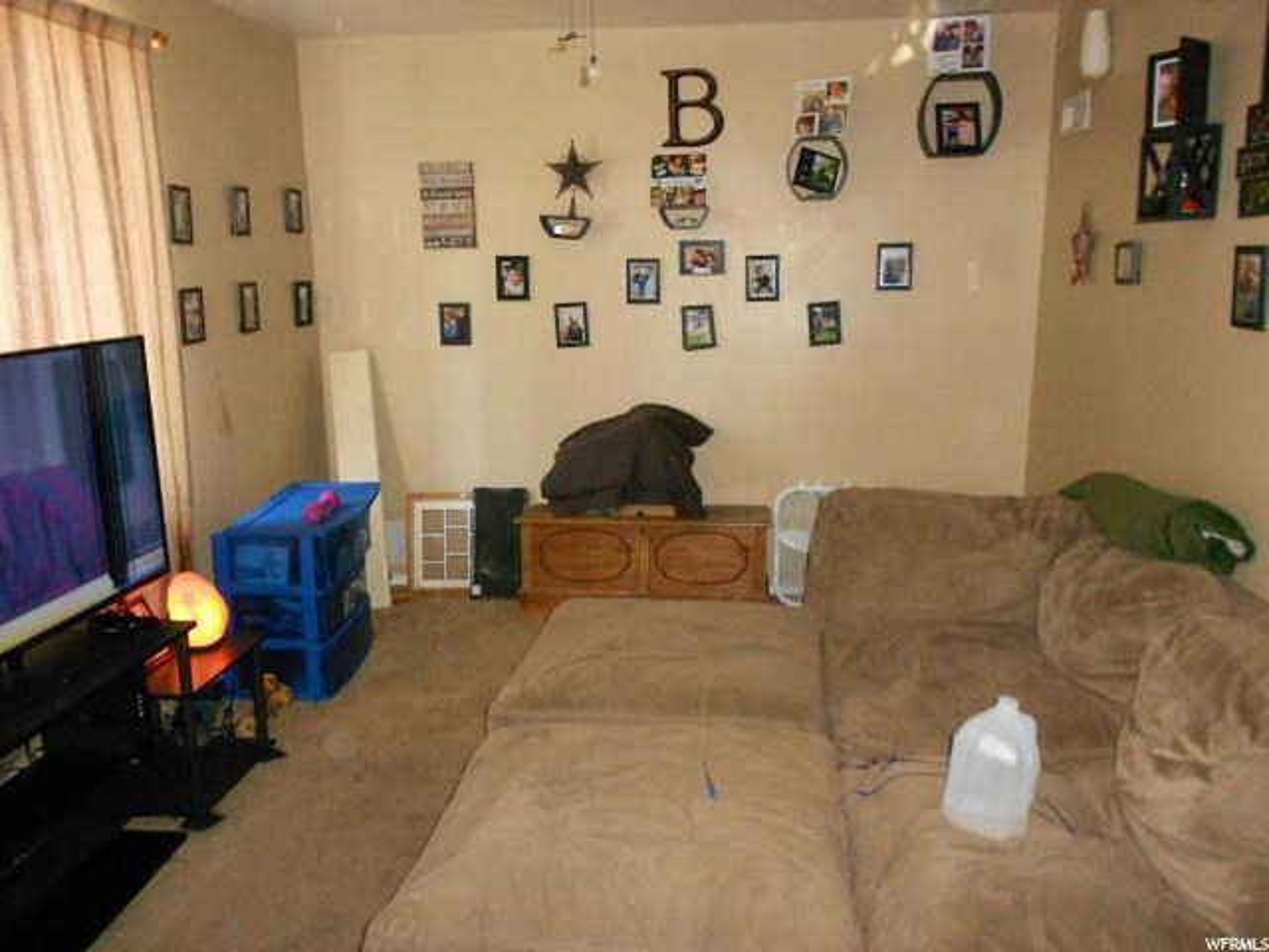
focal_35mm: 26
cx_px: 634
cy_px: 476
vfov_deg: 53.1
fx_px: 953
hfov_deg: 67.3
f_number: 3.2
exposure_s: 1/25
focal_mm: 4.6
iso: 500
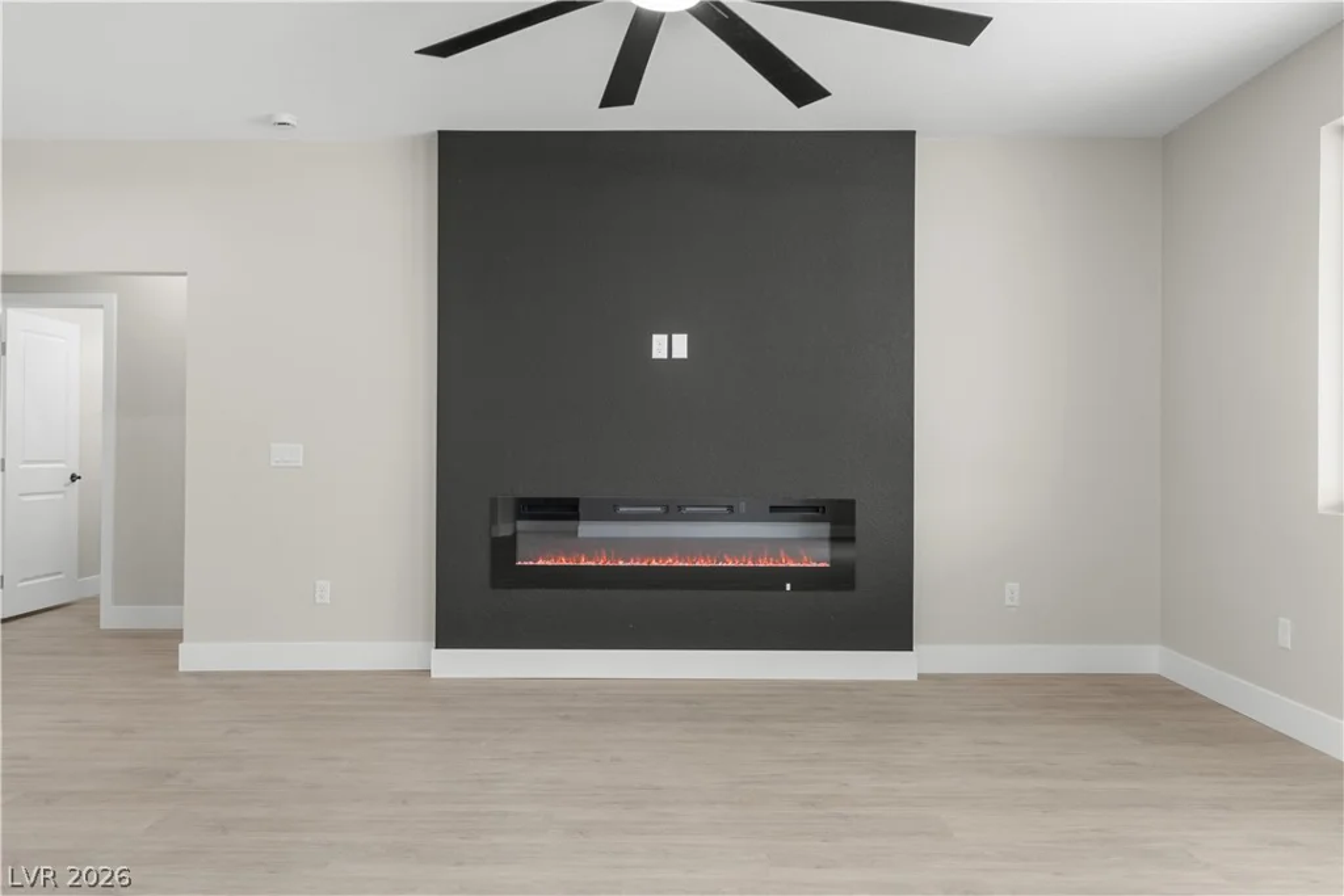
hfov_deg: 73.7
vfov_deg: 53.1
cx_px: 672
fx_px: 896
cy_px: 448
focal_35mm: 24
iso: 400
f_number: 8
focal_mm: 24
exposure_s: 1/8
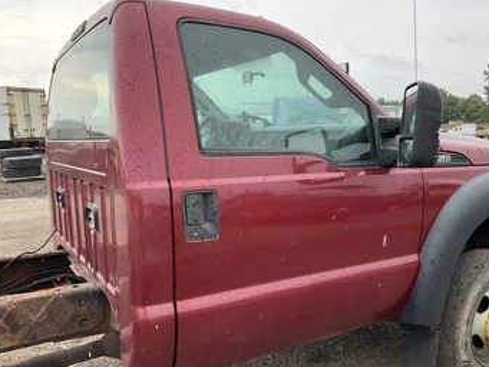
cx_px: 280
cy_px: 205
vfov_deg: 41.8
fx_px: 480
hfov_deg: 53.7
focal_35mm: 34
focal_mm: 3
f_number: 1.8
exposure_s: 1/212
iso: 25
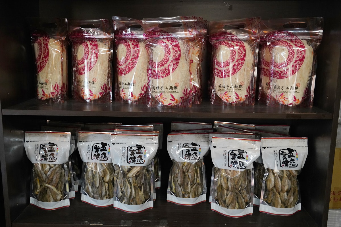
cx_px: 170
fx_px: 341
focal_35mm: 36
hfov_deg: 53.1
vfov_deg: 36.9
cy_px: 114
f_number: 2.8
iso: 4000
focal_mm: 36
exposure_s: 1/160
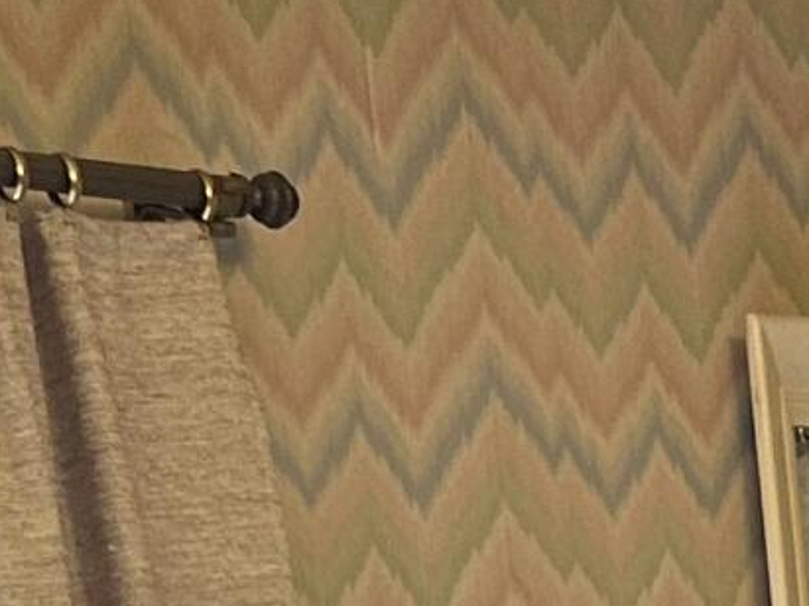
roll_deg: +3.9
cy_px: 2202
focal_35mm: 190
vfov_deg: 6.6
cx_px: 1449
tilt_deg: -14.4
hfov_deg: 9.9
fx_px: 4439
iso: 80
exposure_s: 1/60
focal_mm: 5.7
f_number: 1.5
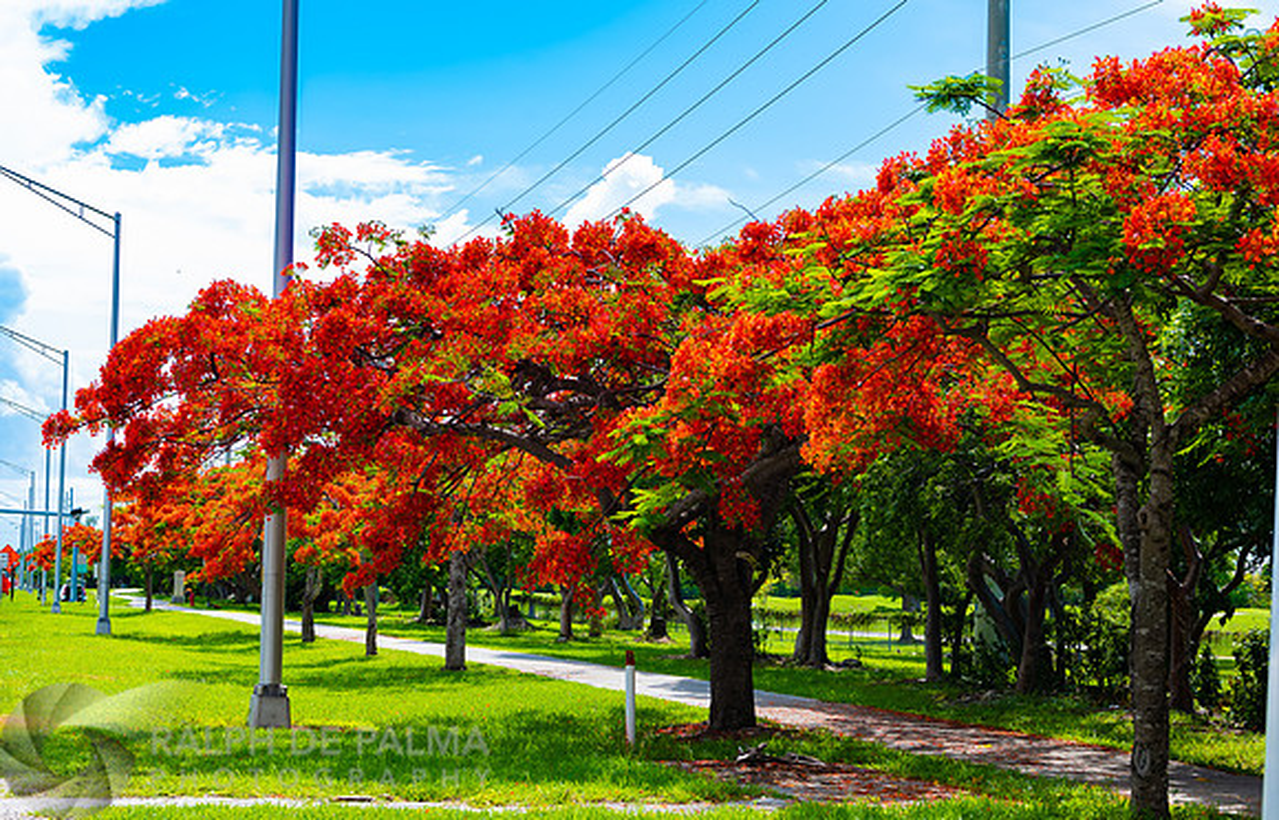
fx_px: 2137
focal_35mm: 61
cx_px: 620
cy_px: 452
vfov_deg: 21.7
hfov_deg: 33.3
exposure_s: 1/100
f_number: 7.1
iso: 64
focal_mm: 50
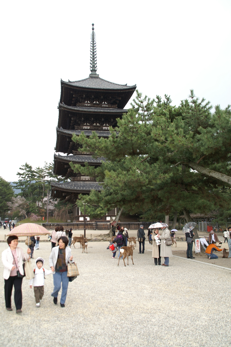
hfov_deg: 39.9
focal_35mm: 33
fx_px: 318
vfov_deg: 57.3
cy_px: 174
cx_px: 116
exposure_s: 1/60
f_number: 5.6
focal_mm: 22
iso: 100
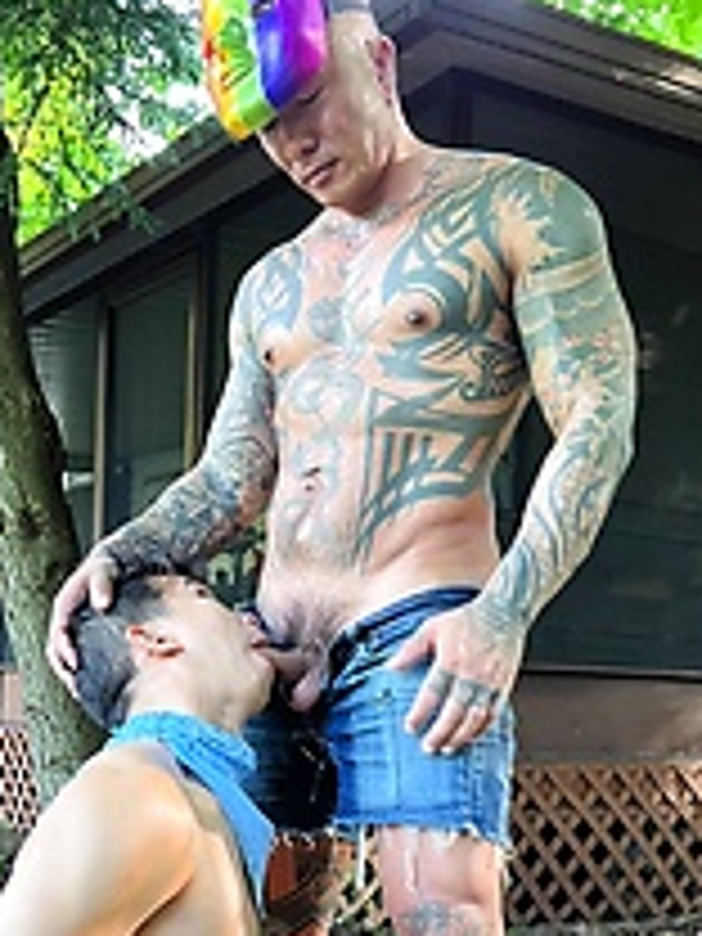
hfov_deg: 29.1
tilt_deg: -0.9
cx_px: 356
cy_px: 706
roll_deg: -0.9
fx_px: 1352
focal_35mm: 50
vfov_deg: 37.2
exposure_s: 1/89
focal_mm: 5.7
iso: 125
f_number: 1.5
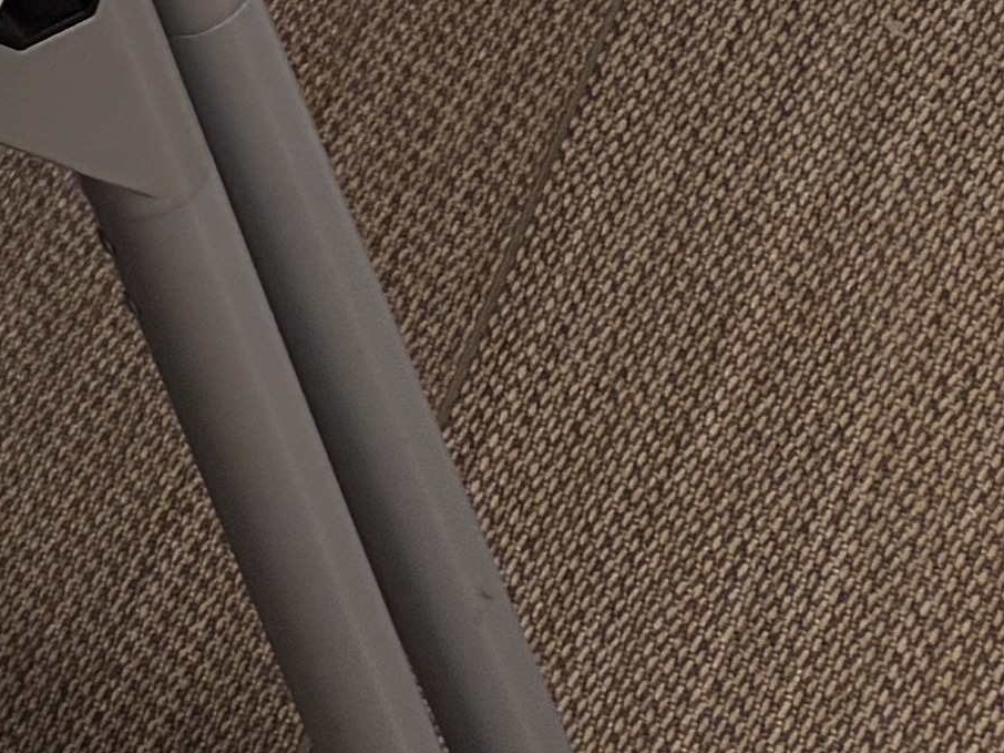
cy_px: 157
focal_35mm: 164
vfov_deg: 9.0
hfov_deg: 9.7
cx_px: -1832
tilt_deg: -32.3
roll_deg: +36.6
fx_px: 4755
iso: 100
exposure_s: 1/121
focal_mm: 5.96
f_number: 1.6
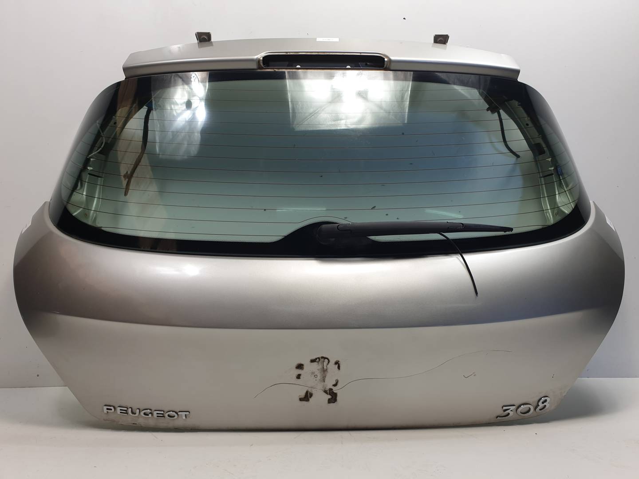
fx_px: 480
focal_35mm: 26
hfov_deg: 67.3
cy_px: 240
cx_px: 320
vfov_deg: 53.1
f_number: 2.4
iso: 64
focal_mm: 4.3
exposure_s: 1/100
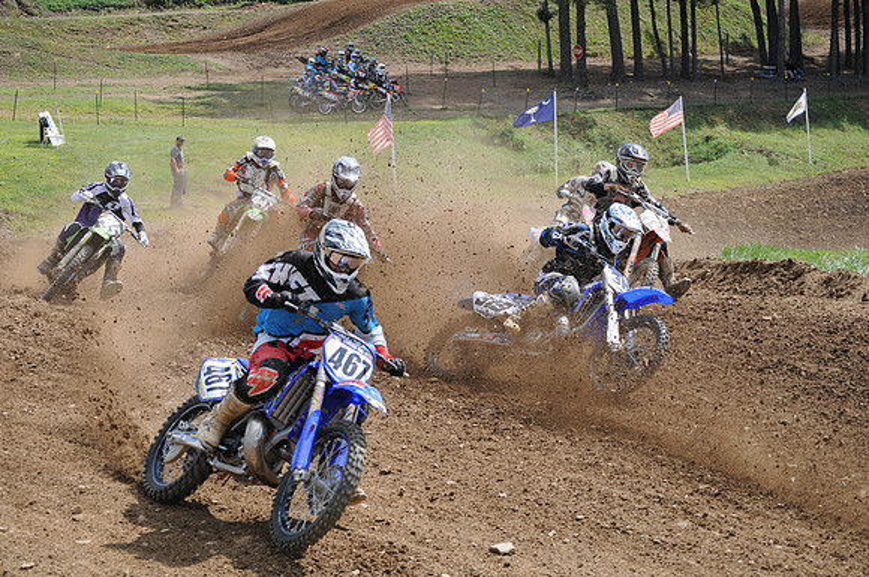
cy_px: 288
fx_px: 2242
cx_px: 434
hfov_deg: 21.9
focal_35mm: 93
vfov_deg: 14.7
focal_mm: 62
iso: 400
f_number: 7.1
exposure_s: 1/1000
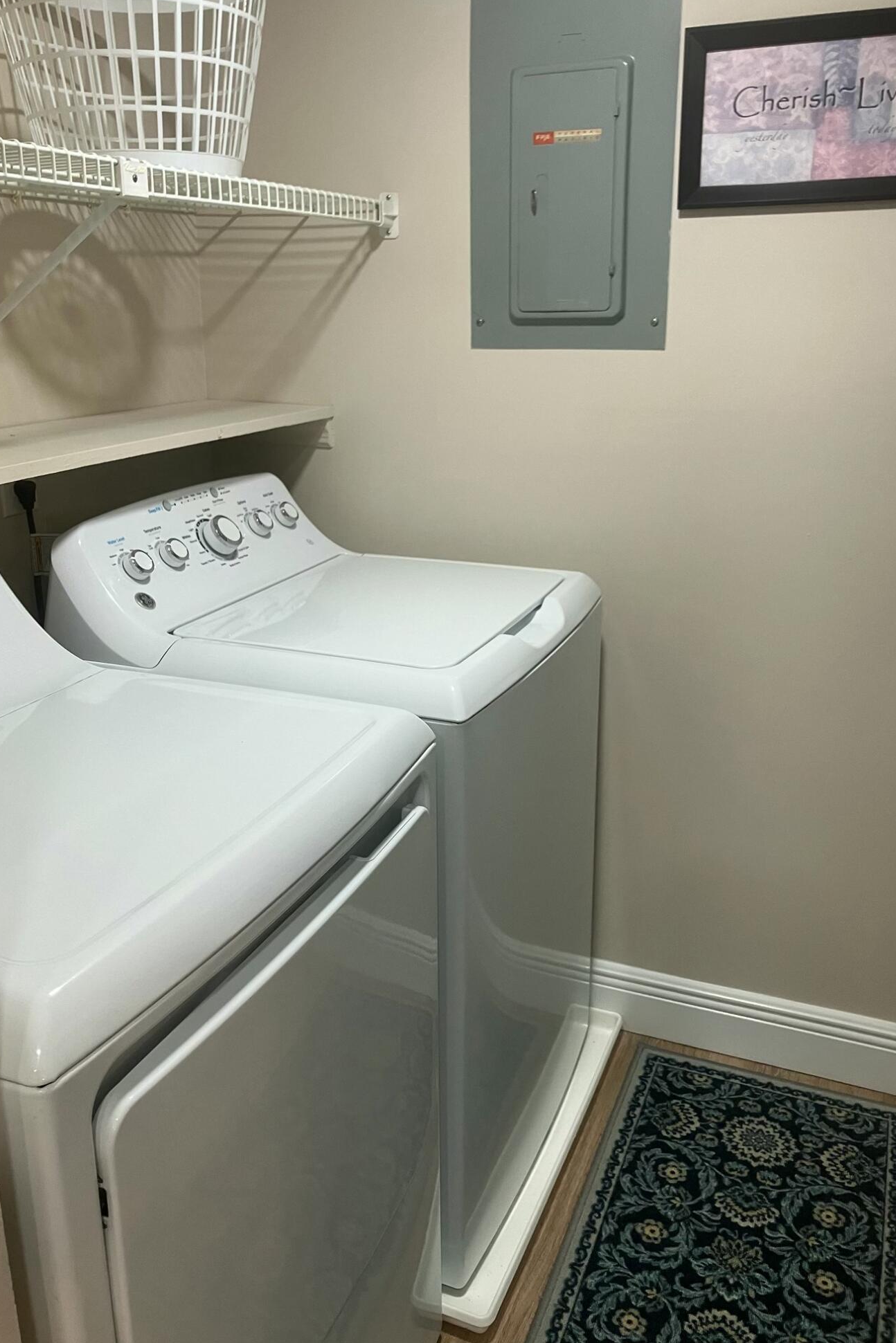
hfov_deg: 43.6
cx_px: 422
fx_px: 1120
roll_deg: +1.1
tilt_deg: -15.7
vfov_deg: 61.9
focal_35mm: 30
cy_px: 652
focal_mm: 3.99
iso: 64
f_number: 1.8
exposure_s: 1/60
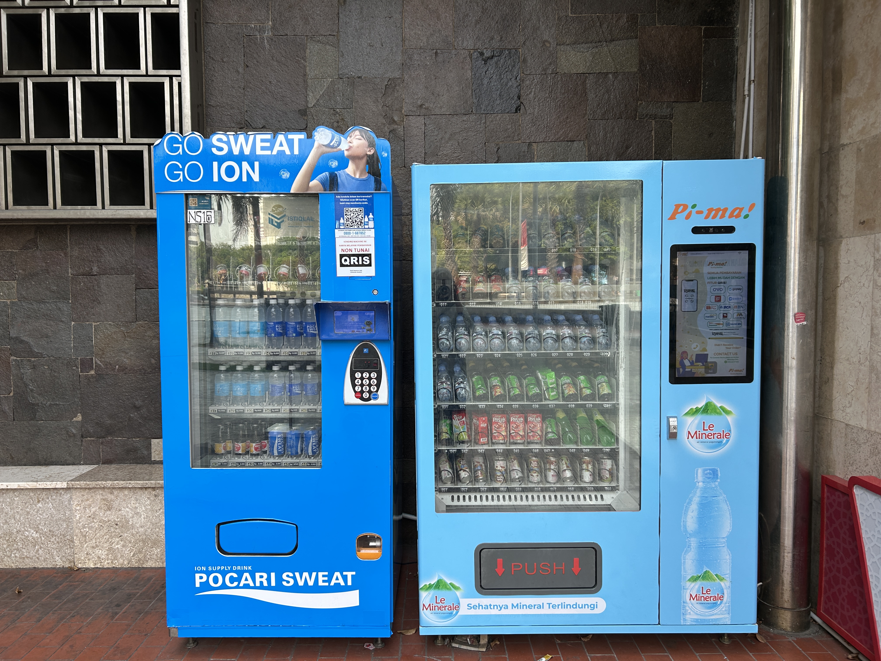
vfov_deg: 53.1
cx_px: 440
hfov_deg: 67.3
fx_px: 662
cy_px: 330
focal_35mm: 26
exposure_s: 1/339
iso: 50
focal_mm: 5.7
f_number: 1.5
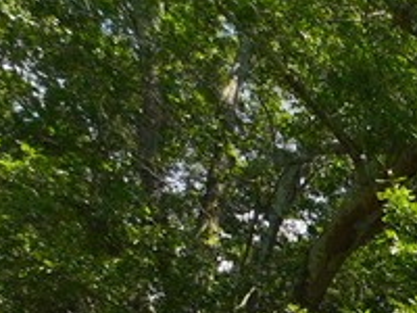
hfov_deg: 12.4
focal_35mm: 123
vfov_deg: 10.6
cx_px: 1024
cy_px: 715
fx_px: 1482
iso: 210
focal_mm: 12.29
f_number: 2.8
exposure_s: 1/320
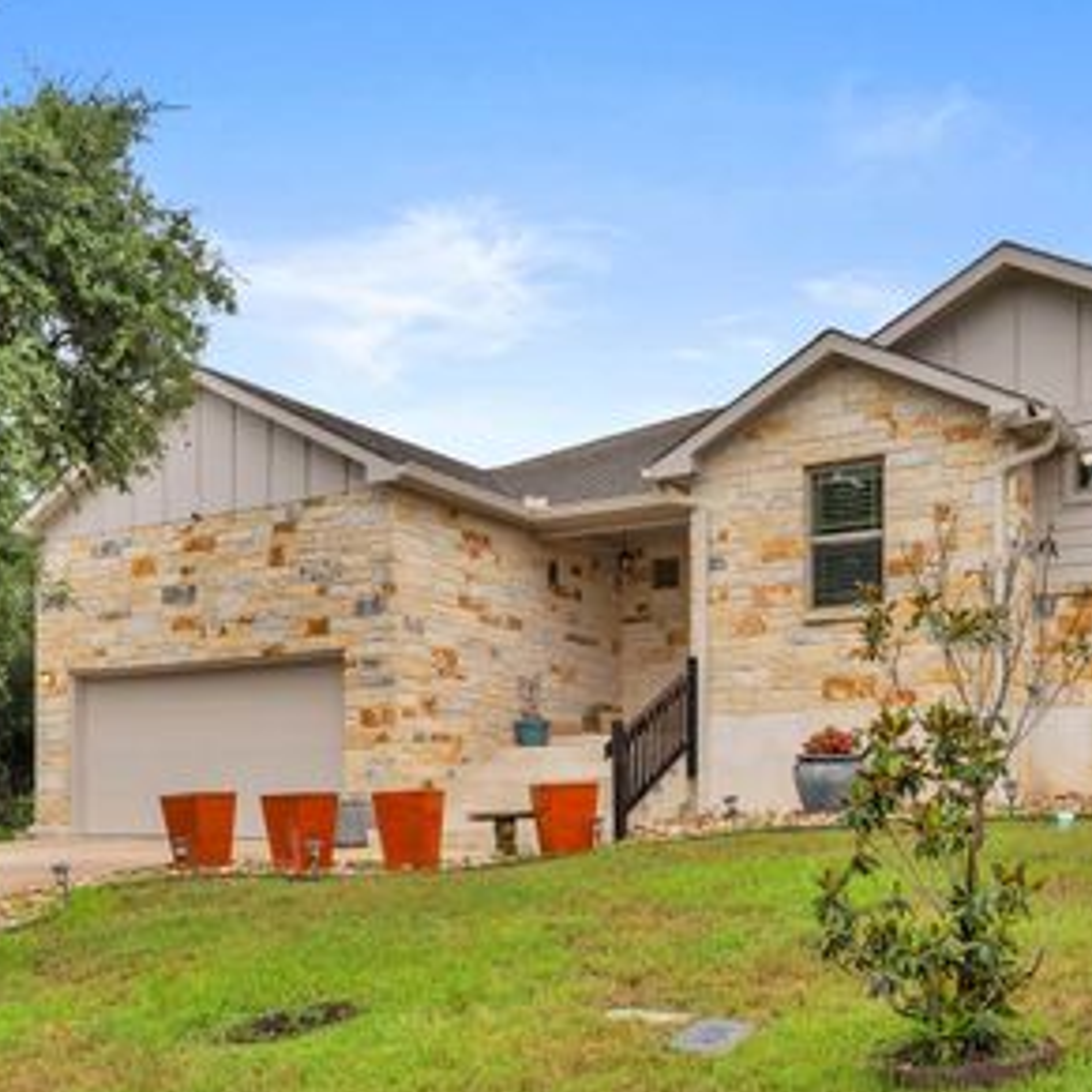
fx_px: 1249
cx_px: 709
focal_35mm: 35
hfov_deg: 46.6
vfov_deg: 47.1
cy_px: 610
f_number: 9
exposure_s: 1/100
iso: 100
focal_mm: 24
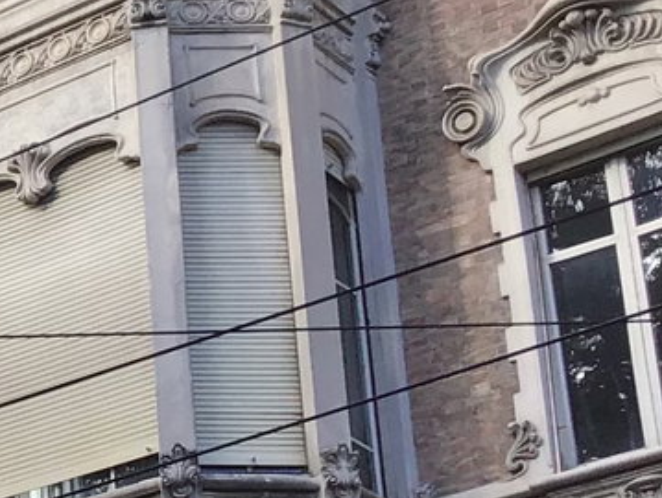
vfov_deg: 10.7
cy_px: 511
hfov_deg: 12.4
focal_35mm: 138
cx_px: -695
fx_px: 2642
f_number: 2.4
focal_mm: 3.3
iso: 25
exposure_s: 1/360
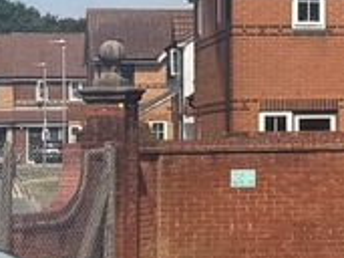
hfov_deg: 11.6
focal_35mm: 156
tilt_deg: +4.8
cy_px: 31
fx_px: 1549
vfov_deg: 9.5
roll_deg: -1.3
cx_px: 654
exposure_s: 1/5319
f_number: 1.78
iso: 80
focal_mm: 6.76
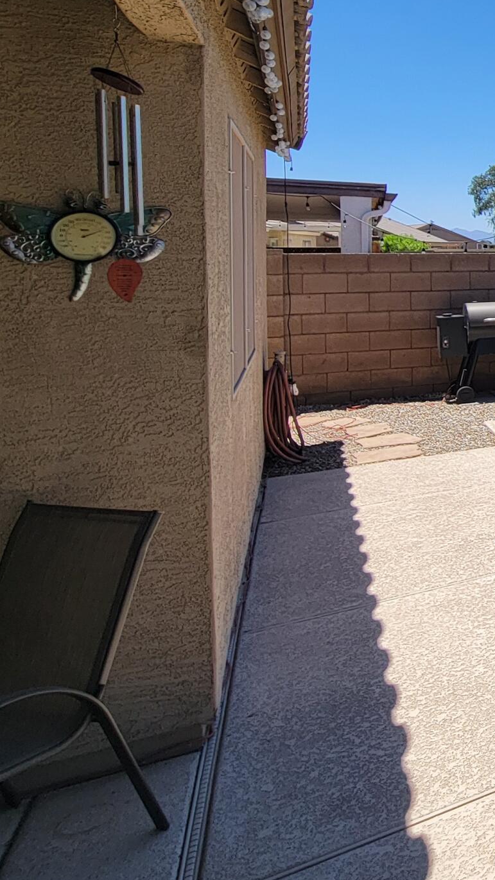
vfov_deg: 60.9
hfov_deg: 24.4
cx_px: 819
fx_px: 723
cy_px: 283
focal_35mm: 31
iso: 50
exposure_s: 1/1849
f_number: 2.2
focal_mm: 2.2
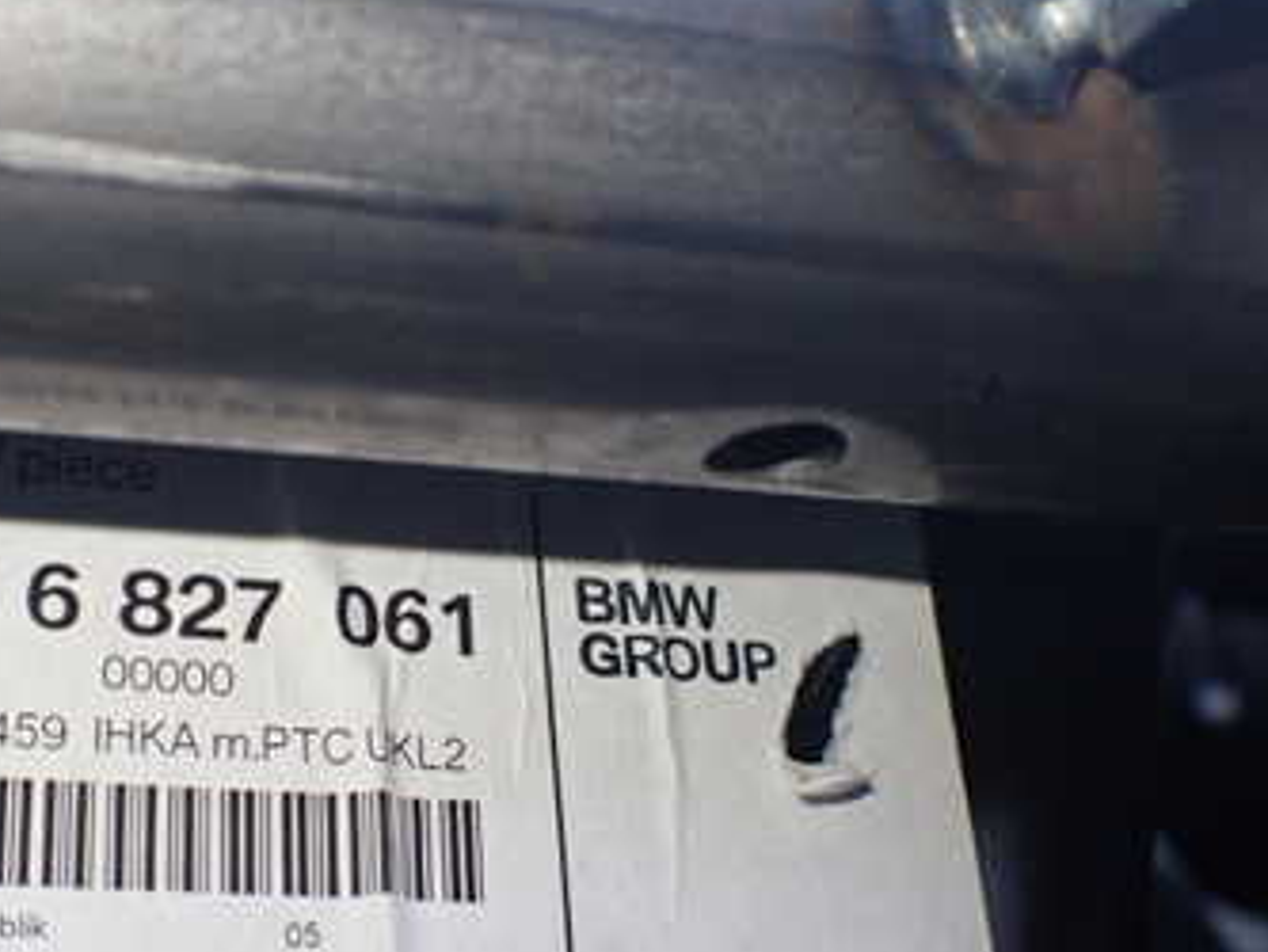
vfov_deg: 26.9
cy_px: 621
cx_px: 411
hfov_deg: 35.2
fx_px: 1979
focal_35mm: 54
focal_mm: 5.4
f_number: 2.3
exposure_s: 1/125
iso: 250
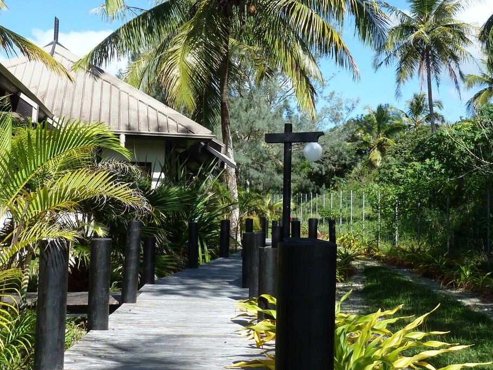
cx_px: 221
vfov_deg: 27.5
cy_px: 149
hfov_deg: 36.1
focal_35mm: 53
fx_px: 755
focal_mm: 6.5
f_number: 4
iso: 80
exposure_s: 1/320
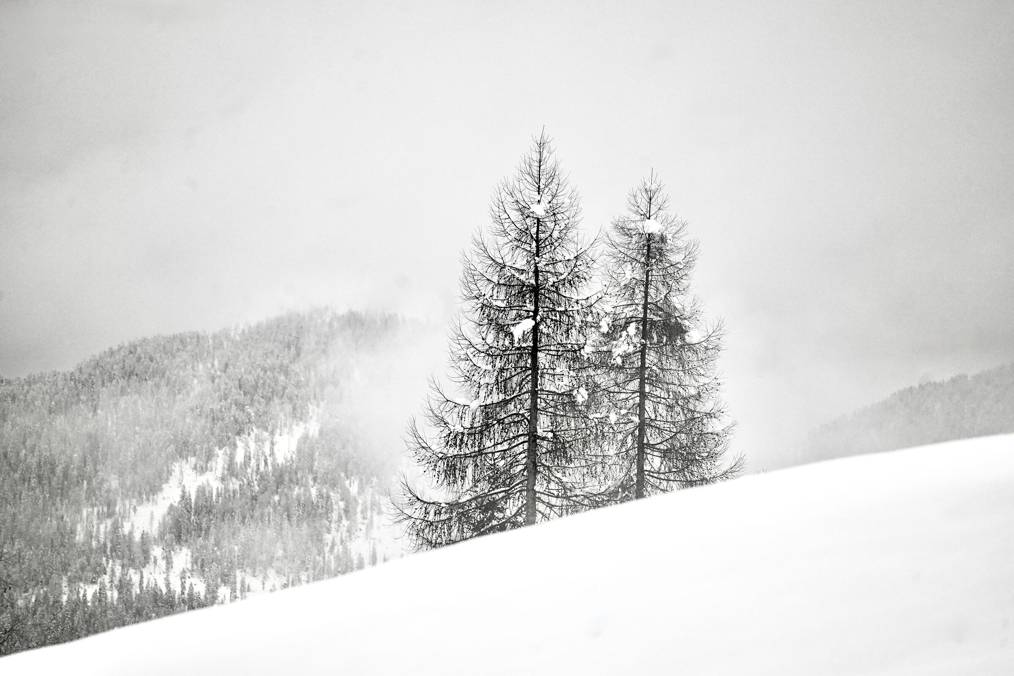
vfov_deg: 4.6
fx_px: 8449
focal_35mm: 300
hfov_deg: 6.9
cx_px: 507
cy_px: 338
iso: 500
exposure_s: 1/320
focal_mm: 300
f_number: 6.3
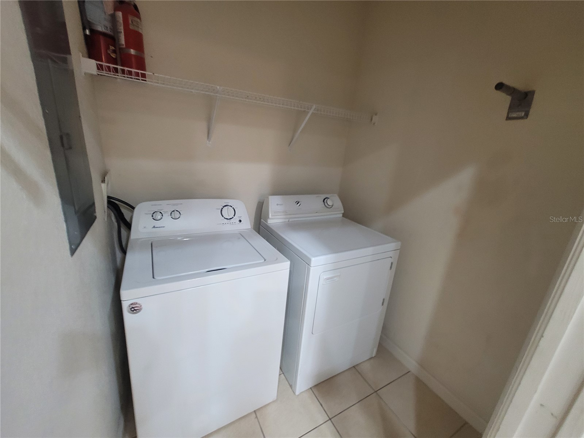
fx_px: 219
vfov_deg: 89.9
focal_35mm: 13
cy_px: 219
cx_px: 292
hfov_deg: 106.2
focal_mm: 2.2
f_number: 2.2
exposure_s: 1/30
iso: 400
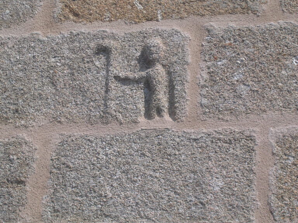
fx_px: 990
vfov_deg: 12.9
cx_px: 149
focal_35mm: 115
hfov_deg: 17.1
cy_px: 112
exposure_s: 1/509
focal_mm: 17.4
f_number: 4.9
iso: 100
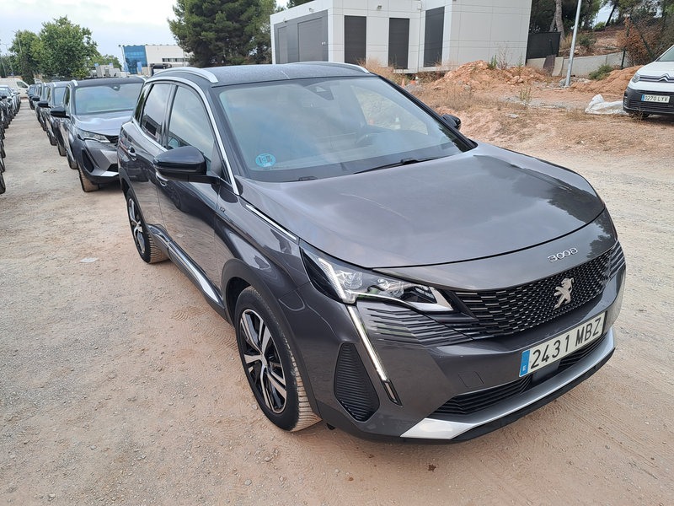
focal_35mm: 24
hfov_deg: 71.6
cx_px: 337
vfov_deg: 56.8
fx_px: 467
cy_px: 253
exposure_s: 1/50
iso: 50
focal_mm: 5.23
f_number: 1.8
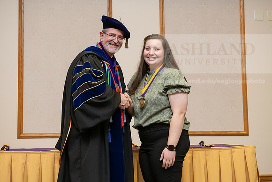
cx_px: 136
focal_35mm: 62
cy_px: 91
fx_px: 469
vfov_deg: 21.9
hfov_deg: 32.4
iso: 2000
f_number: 5.6
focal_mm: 62
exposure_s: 1/200
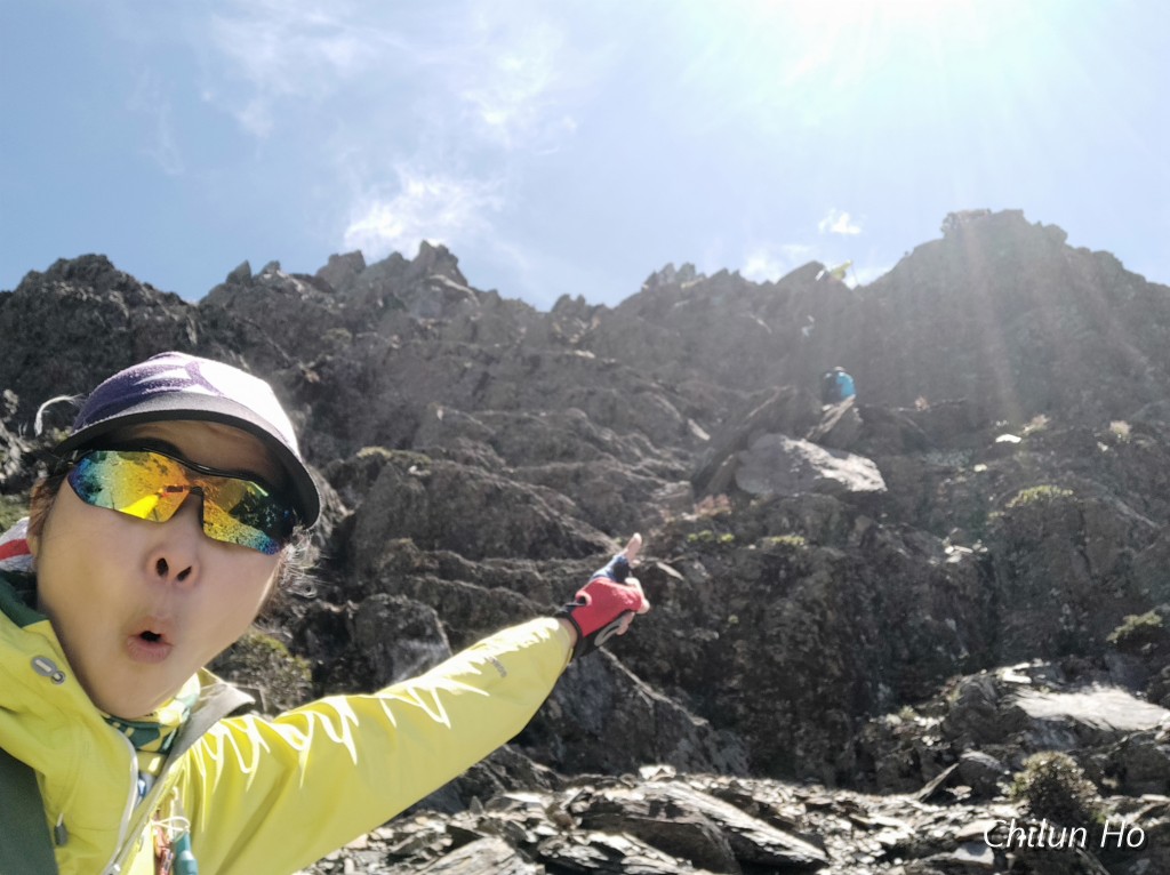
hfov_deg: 87.8
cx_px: 585
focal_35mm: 18
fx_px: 608
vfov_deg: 71.5
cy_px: 438
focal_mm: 3.52
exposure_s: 1/1256
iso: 100
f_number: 2
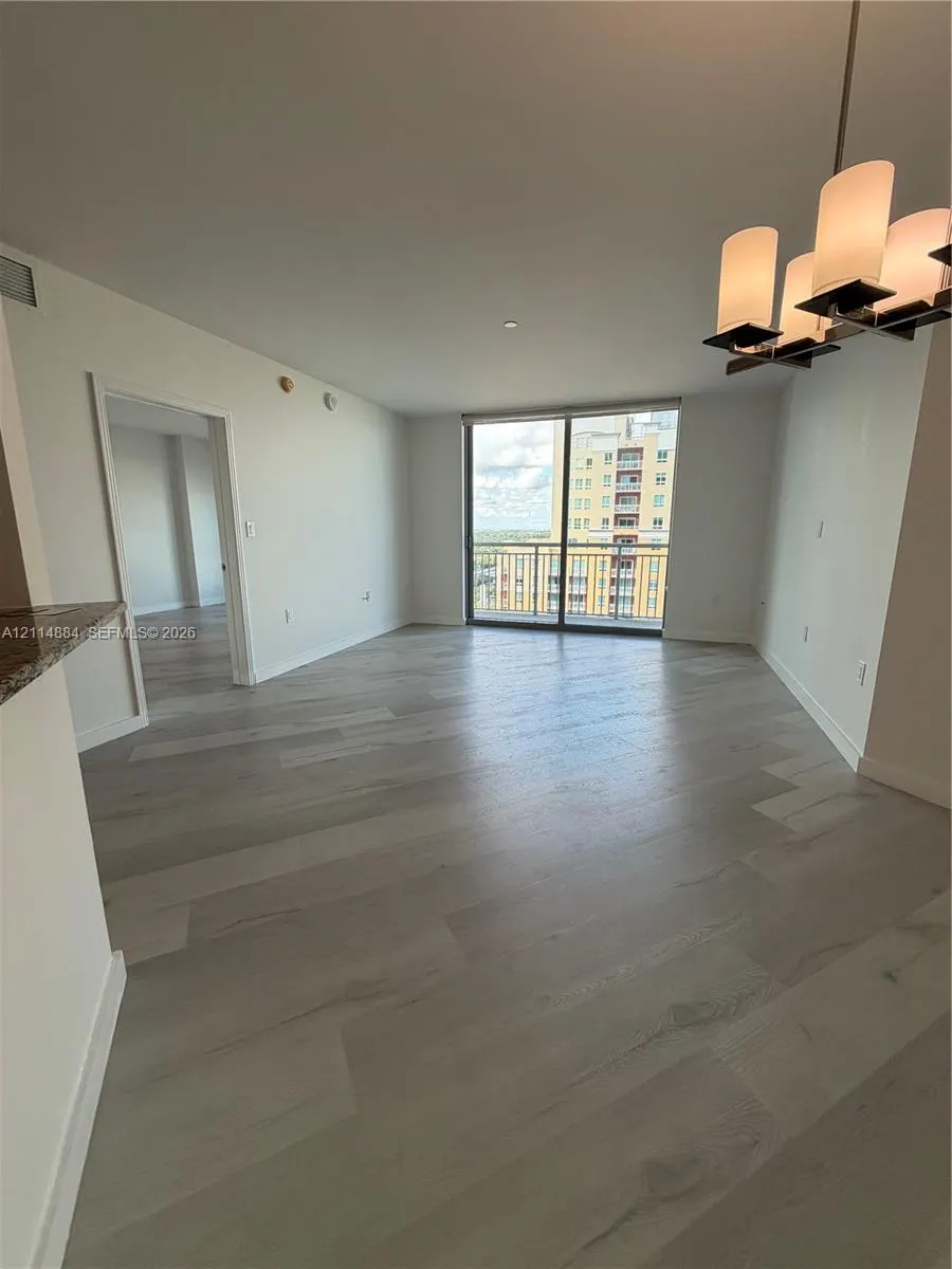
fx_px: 513
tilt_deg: -12.2
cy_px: 634
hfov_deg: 85.7
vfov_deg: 102.1
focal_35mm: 14
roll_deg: -0.5
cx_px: 476
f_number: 2.2
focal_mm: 2.22
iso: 50
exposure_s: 1/144
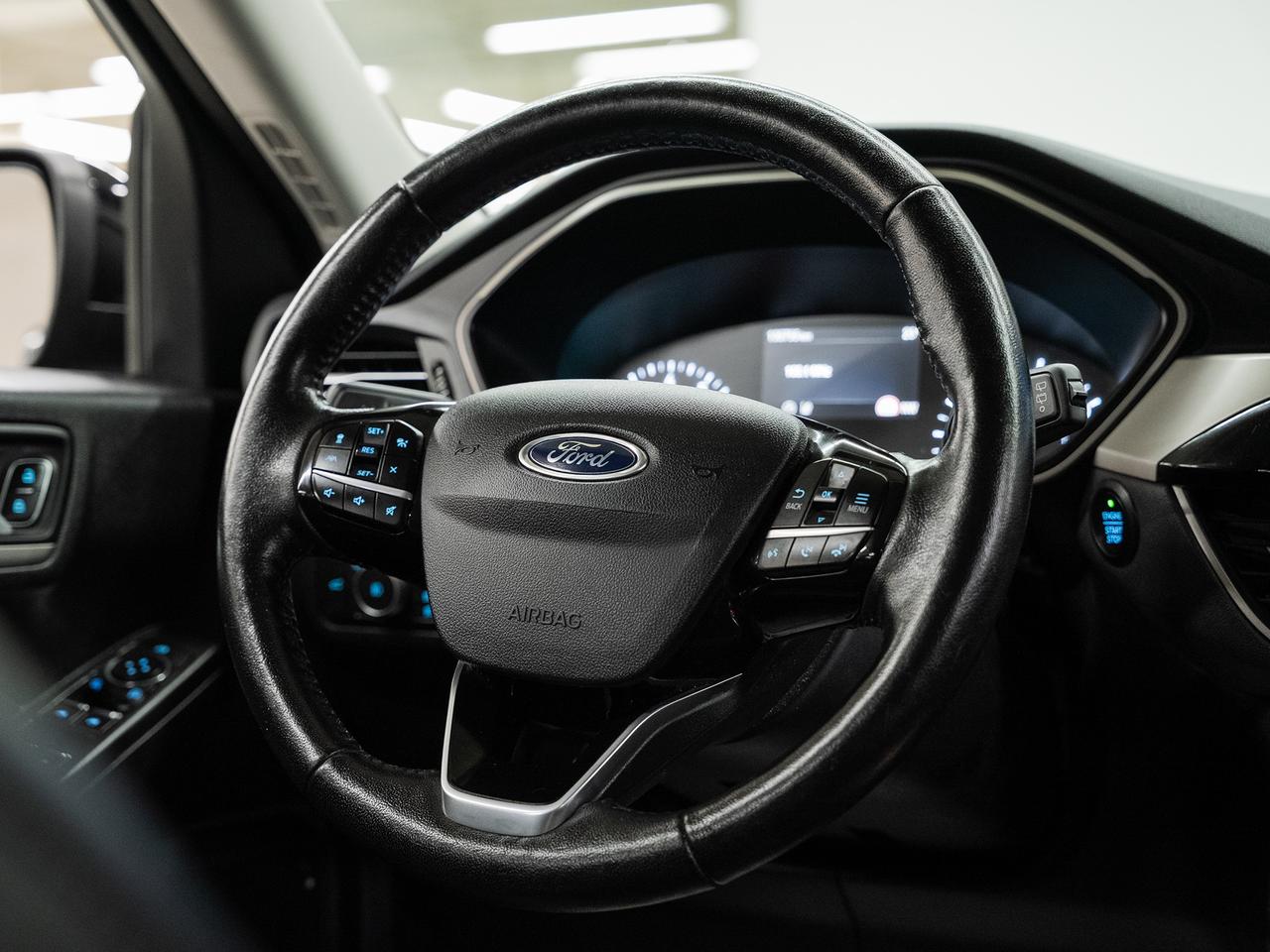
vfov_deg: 26.4
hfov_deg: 34.7
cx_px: 542
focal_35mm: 55
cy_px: 460
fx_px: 2029
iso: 1250
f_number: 4
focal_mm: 49.5
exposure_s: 1/40
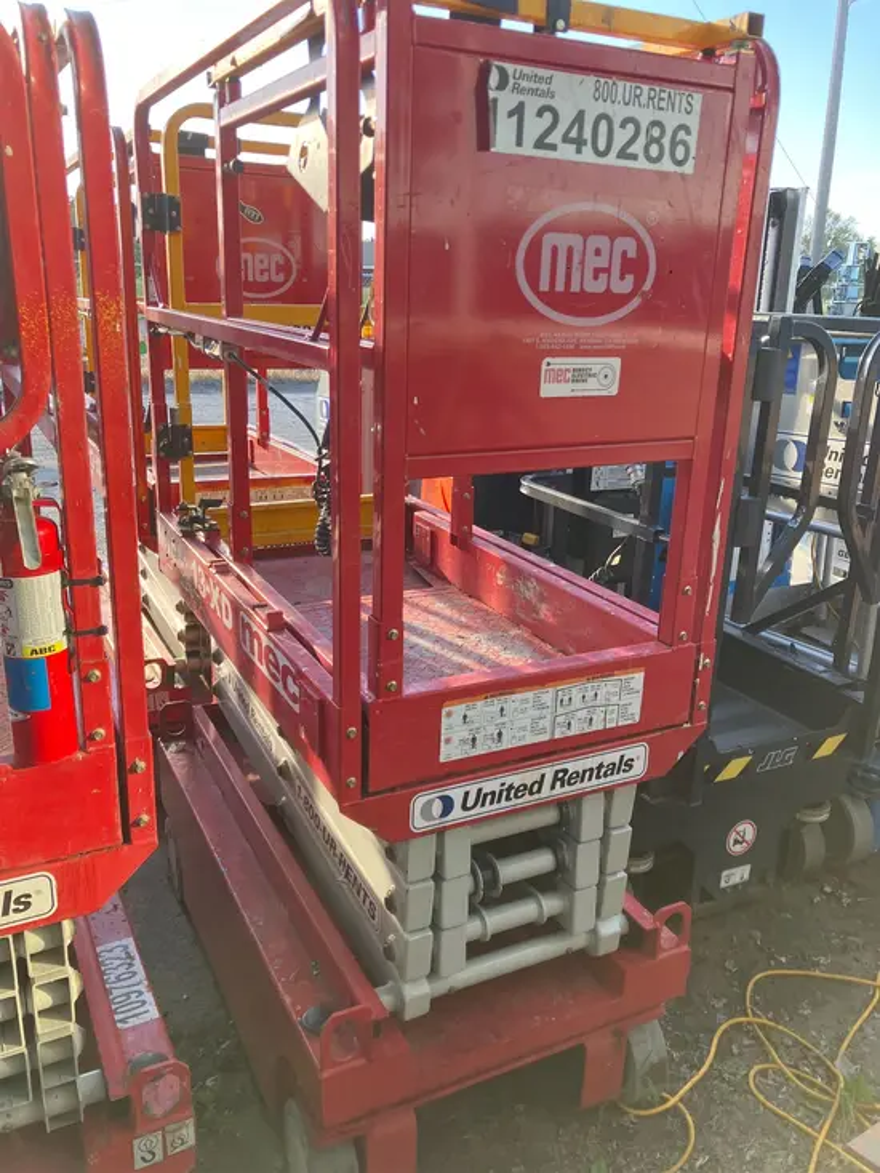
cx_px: 440
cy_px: 586
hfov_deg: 49.8
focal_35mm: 28
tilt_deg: -15.1
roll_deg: -2.0
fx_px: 949
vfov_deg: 63.4
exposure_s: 1/134
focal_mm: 3.99
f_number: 1.8
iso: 32
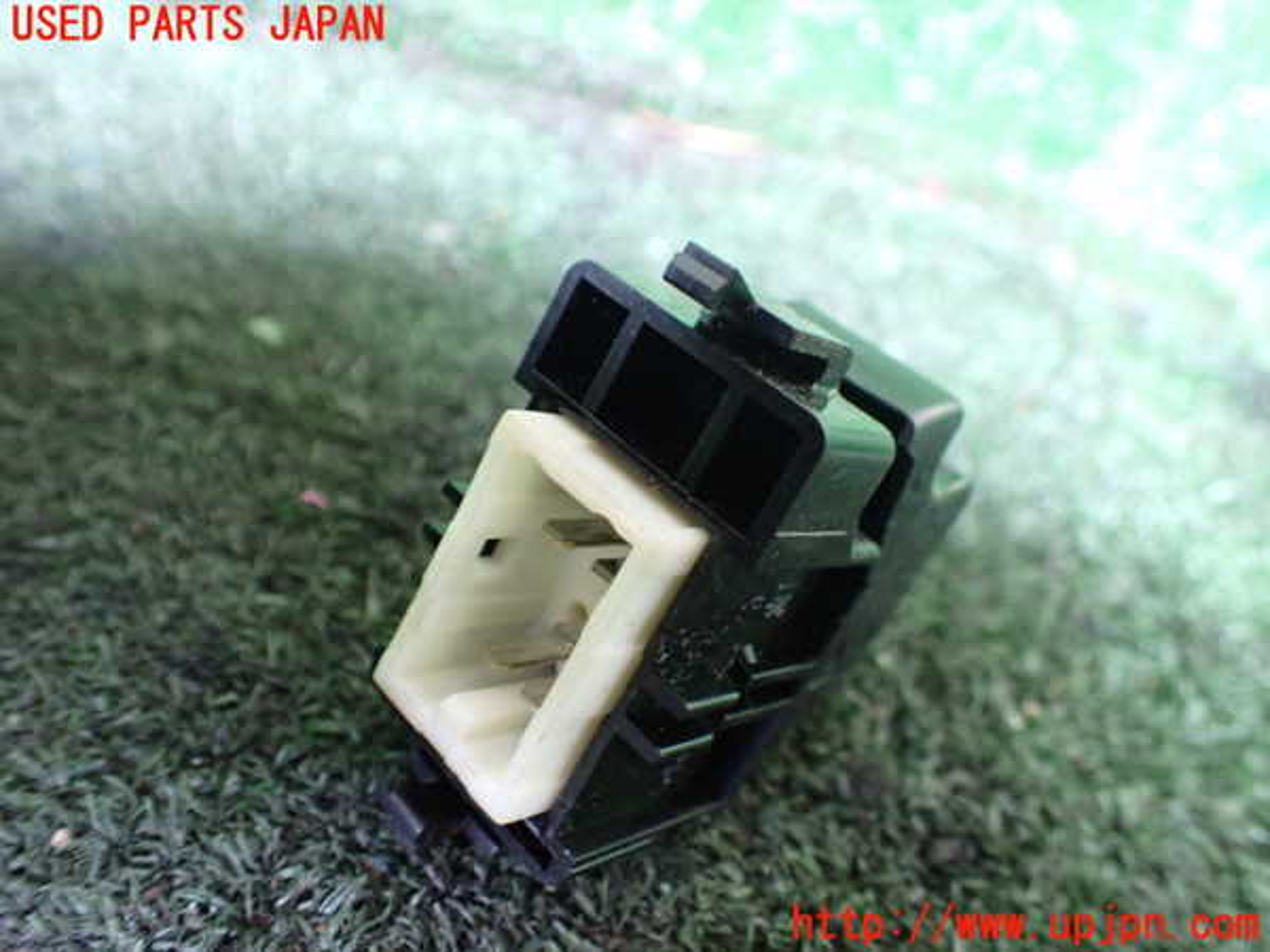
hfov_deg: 60.0
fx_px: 1101
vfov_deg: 46.8
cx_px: 635
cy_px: 476
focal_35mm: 30
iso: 1000
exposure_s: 1/30
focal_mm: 5.4
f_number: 2.3
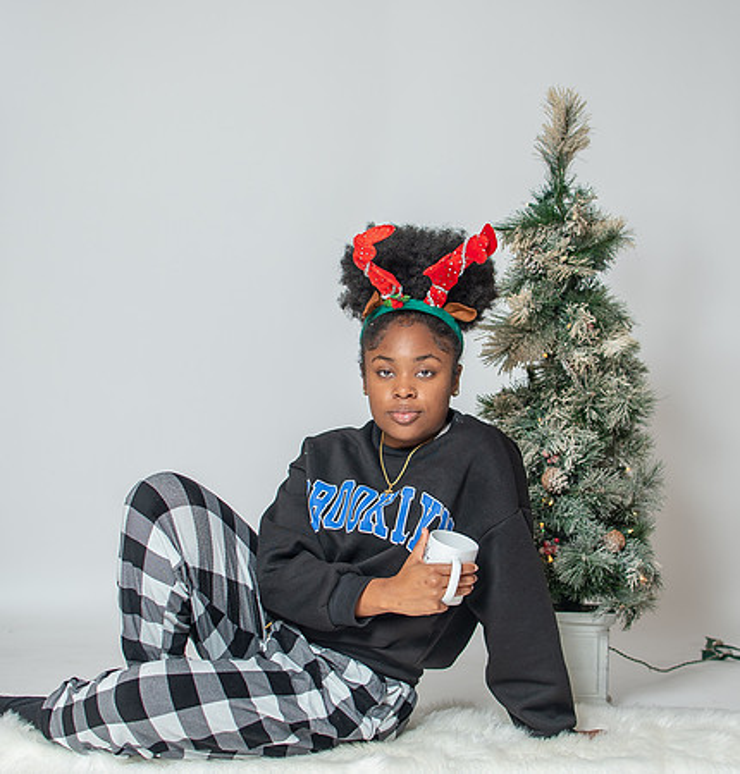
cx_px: 386
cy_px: 387
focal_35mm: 68
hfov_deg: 24.9
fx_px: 1678
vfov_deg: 26.0
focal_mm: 35
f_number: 3.2
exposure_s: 1/250
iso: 100
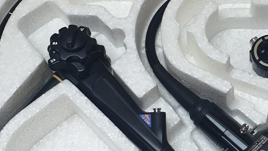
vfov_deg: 15.9
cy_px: 80
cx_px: 220
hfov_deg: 27.2
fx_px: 540
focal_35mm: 76
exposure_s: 1/100
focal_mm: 4.3
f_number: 2.4
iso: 50
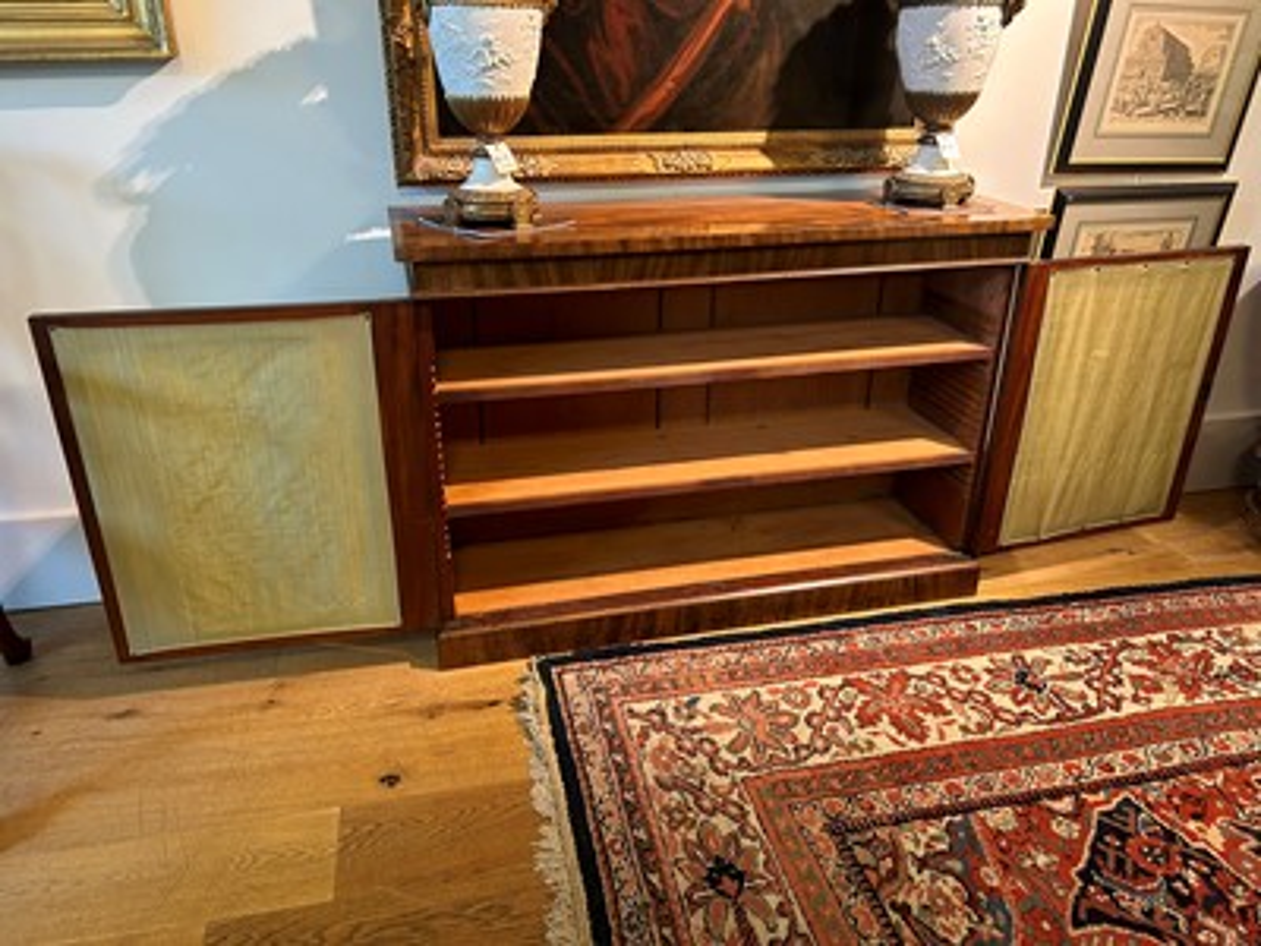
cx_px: 630
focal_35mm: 26
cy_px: 473
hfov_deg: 67.3
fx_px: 947
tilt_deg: -24.5
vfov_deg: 53.1
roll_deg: -0.2
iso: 200
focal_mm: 5.7
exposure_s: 1/50
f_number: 1.5
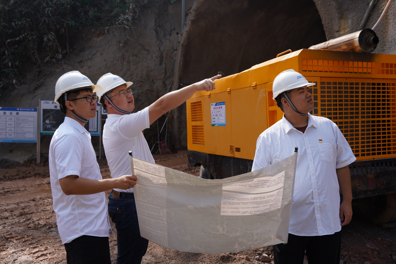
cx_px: 198
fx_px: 352
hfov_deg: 58.7
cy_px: 132
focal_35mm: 32
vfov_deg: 41.1
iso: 100
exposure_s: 1/320
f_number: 6.3
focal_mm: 32
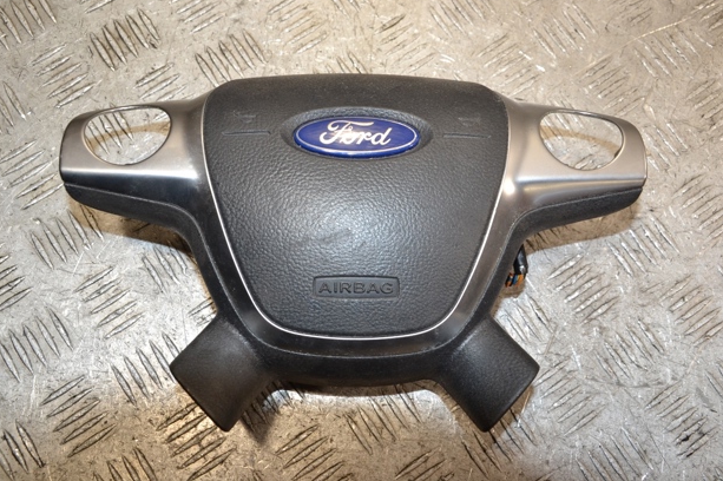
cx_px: 374
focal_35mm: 47
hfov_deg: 41.9
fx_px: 943
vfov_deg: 28.6
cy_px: 233
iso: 800
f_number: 8
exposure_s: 1/200
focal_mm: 30
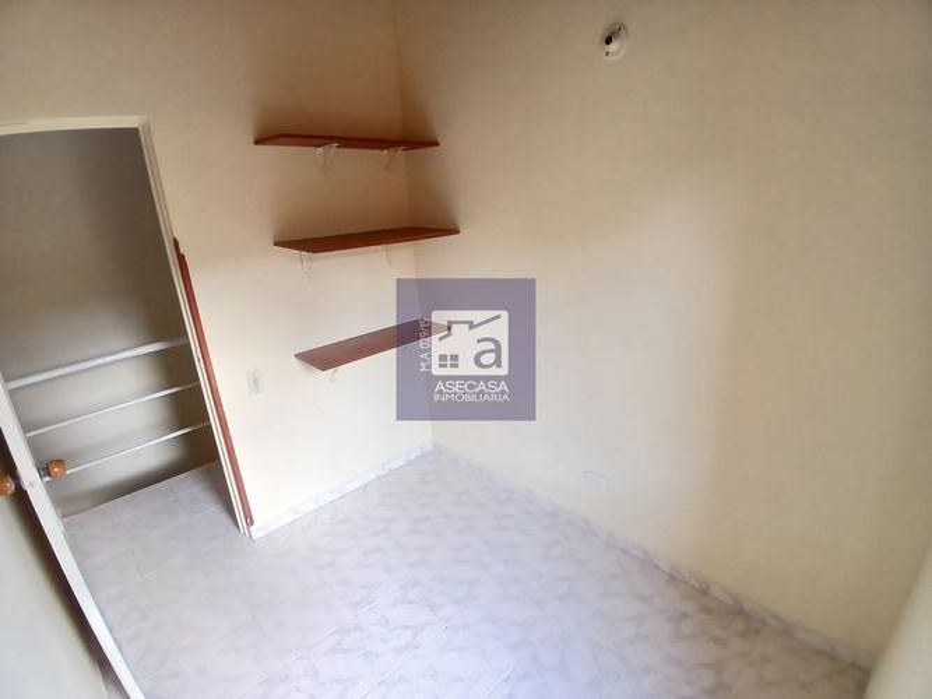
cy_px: 350
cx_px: 466
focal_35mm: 17
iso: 100
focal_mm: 1.4
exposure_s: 1/40
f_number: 2.2
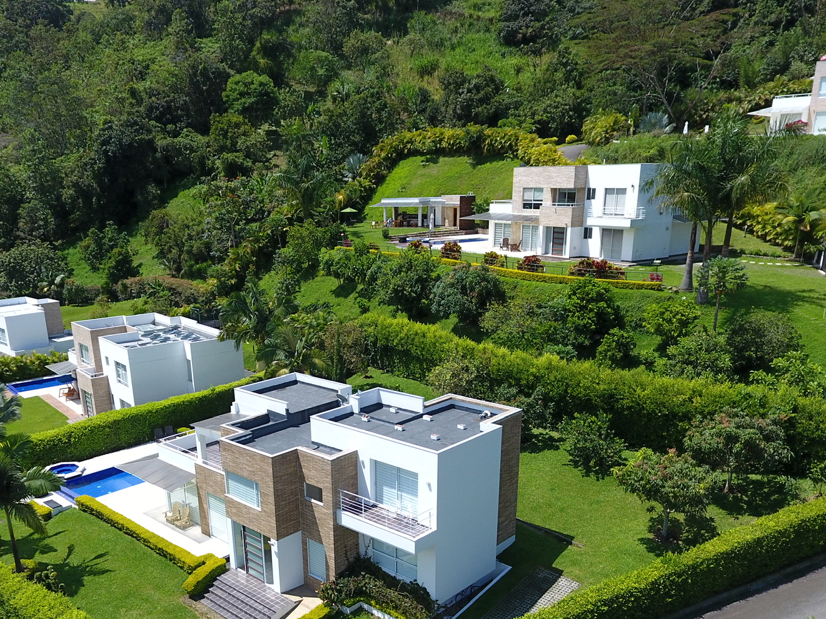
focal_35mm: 31
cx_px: 353
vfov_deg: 44.2
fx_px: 740
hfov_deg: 58.1
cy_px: 449
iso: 100
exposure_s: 1/724
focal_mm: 3.61
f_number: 2.8
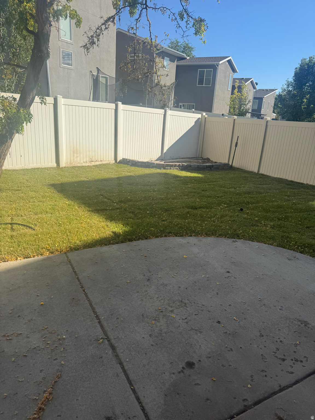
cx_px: 158
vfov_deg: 71.6
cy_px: 210
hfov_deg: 56.8
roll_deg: -2.8
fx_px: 291
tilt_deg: -17.9
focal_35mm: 24
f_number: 1.78
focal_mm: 6.76
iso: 80
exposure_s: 1/3413
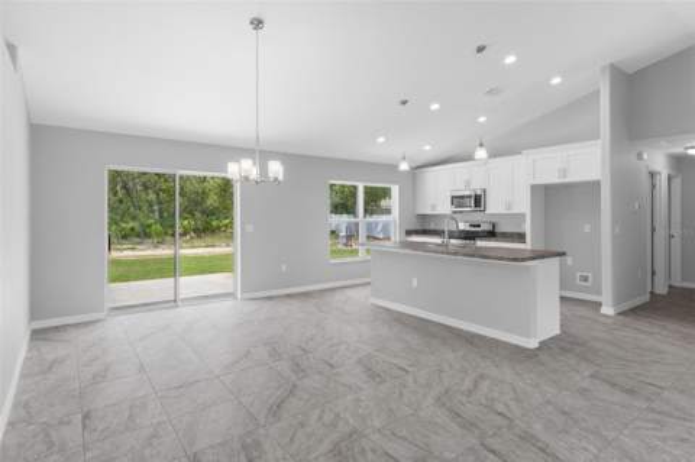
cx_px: 348
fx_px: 347
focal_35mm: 18
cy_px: 231
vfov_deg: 67.3
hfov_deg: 90.1
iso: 320
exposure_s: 1/6
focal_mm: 12
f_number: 8
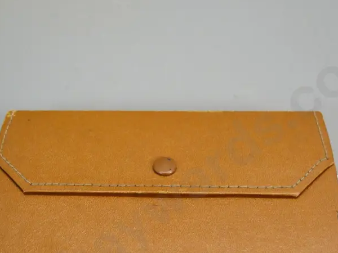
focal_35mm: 58
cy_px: 198
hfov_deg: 33.2
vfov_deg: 24.9
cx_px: 176
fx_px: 566
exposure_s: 1/160
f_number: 3.8
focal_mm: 17
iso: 3200
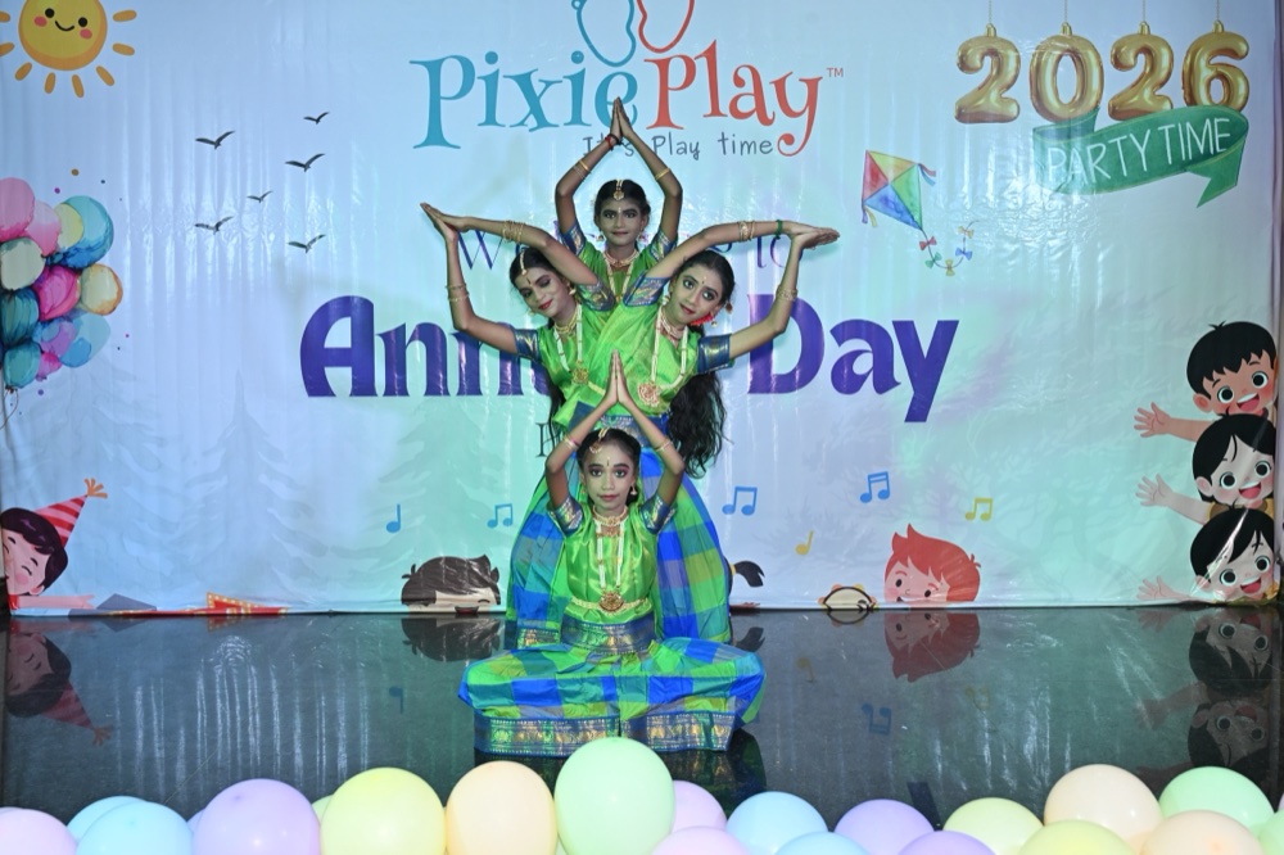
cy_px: 428
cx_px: 642
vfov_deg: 32.6
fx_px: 1462
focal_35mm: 41
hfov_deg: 47.4
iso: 640
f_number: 7.1
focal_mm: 41
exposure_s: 1/160
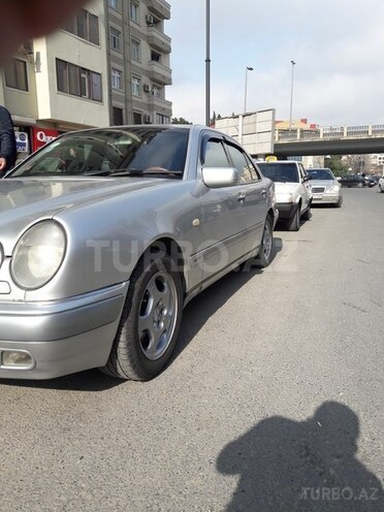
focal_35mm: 28
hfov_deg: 49.7
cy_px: 256
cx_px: 192
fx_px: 414
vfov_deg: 63.4
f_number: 1.9
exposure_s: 1/1183
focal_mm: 3.7
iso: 40
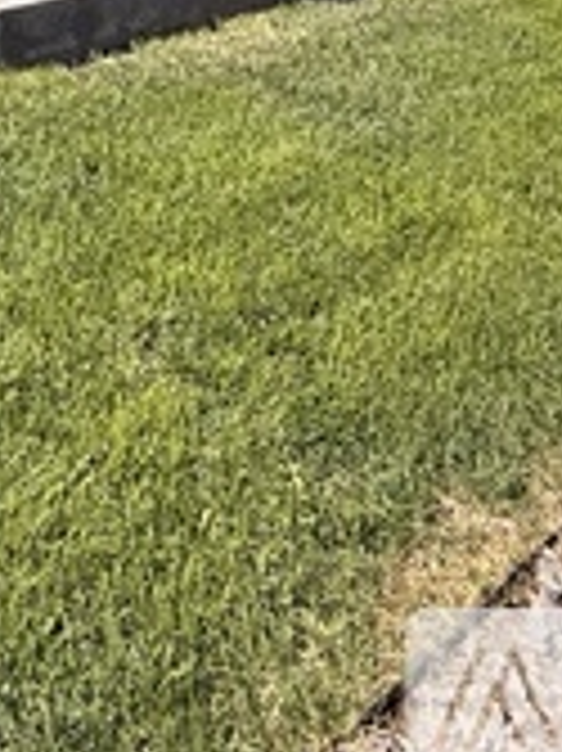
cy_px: -338
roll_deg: +1.0
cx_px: -366
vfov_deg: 26.3
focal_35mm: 56
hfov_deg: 20.6
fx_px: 1214
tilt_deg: +2.7
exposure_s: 1/1745
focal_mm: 2.22
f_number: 2.2
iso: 50
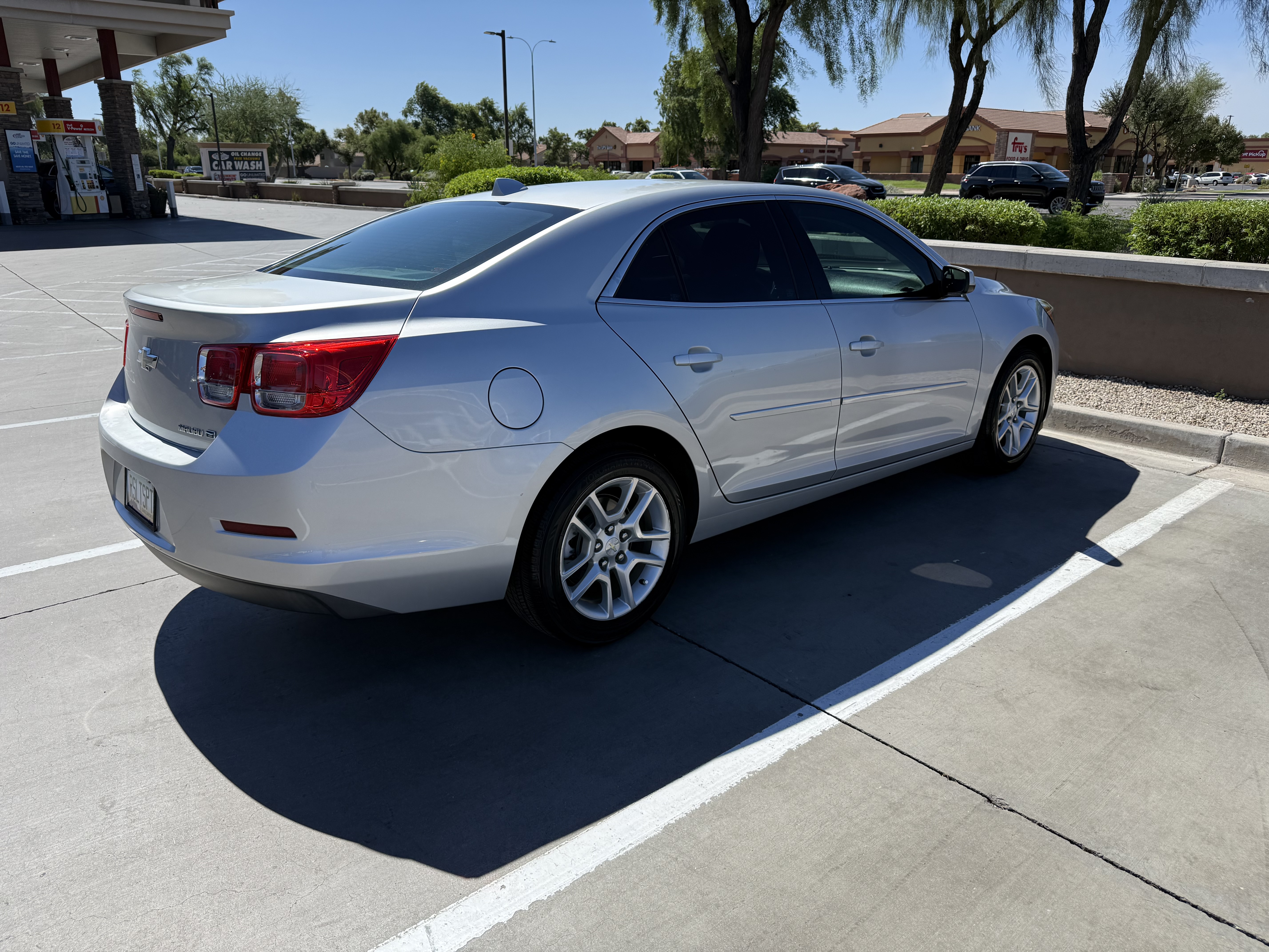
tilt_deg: -17.1
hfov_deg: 71.6
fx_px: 880
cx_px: 634
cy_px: 476
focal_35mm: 24
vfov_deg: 56.8
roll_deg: -0.9
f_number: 1.78
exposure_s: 1/4975
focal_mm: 6.76
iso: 80
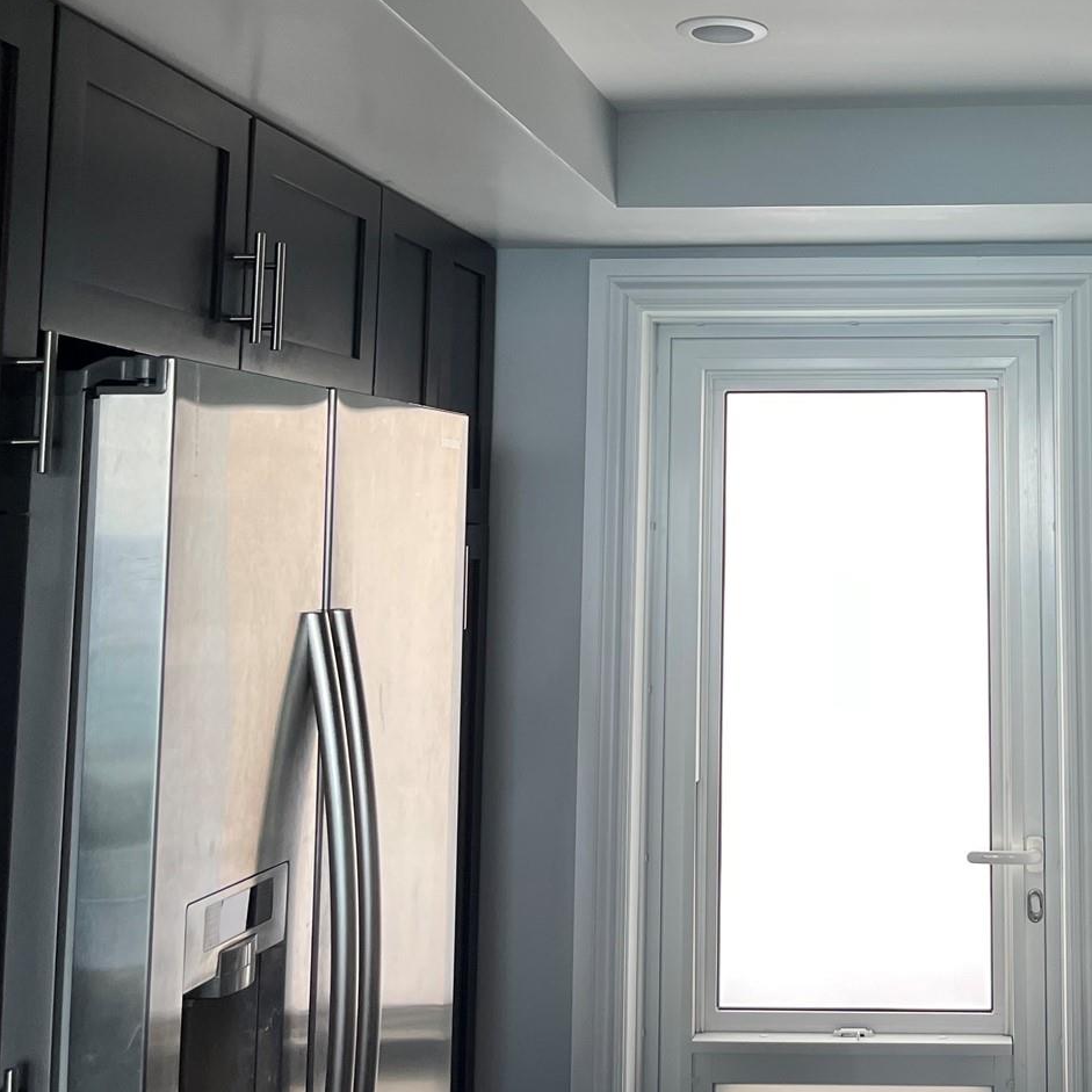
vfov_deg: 33.6
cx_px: 926
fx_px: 1785
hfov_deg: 32.7
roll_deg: -0.8
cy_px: 321
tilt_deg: +6.5
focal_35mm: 50
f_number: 1.6
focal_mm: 5.1
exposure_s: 1/120
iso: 100
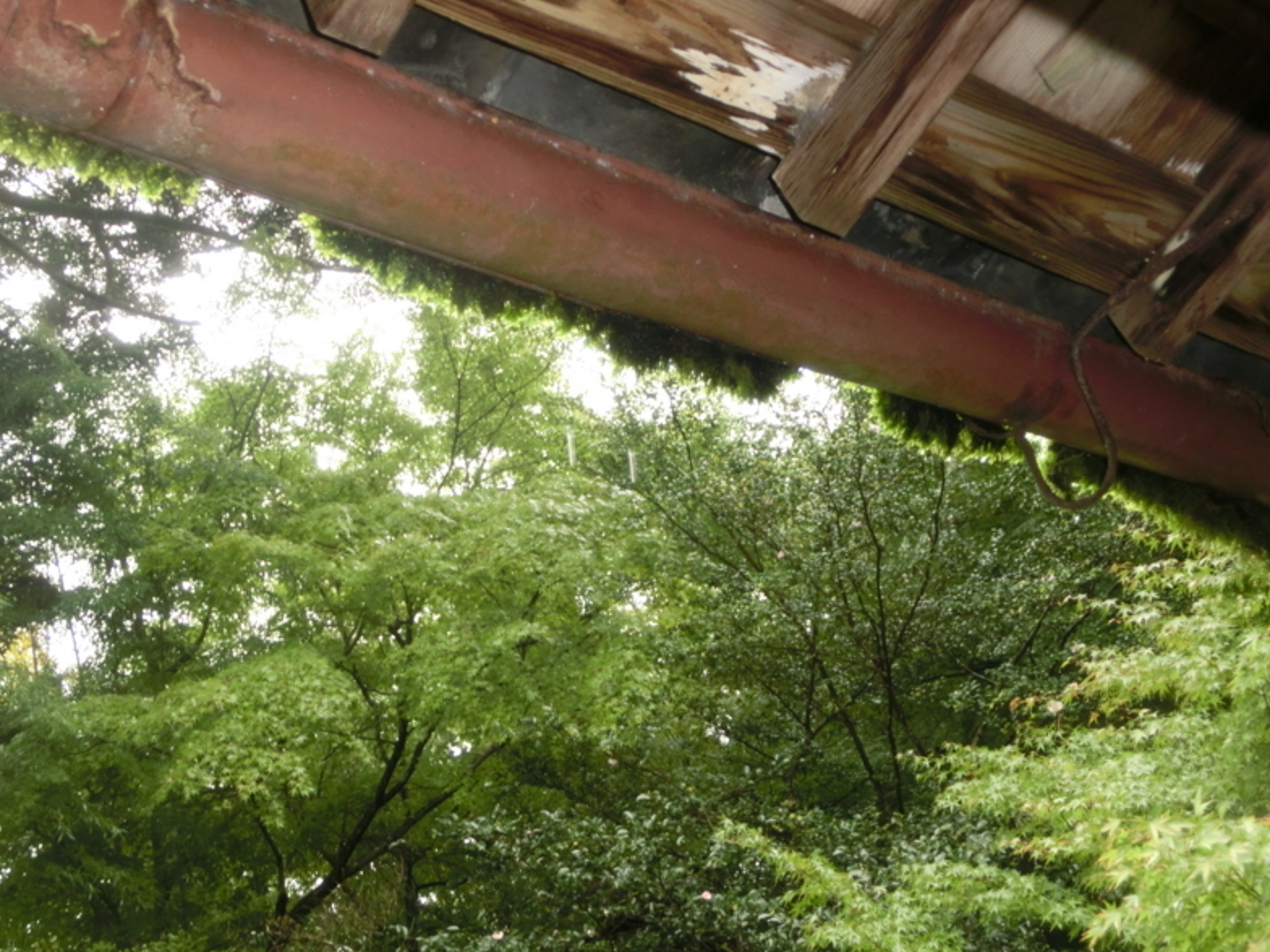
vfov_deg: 28.6
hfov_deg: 37.5
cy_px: 479
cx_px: 625
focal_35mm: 51
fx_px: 1871
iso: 400
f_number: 4.3
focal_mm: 9.16
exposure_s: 1/50
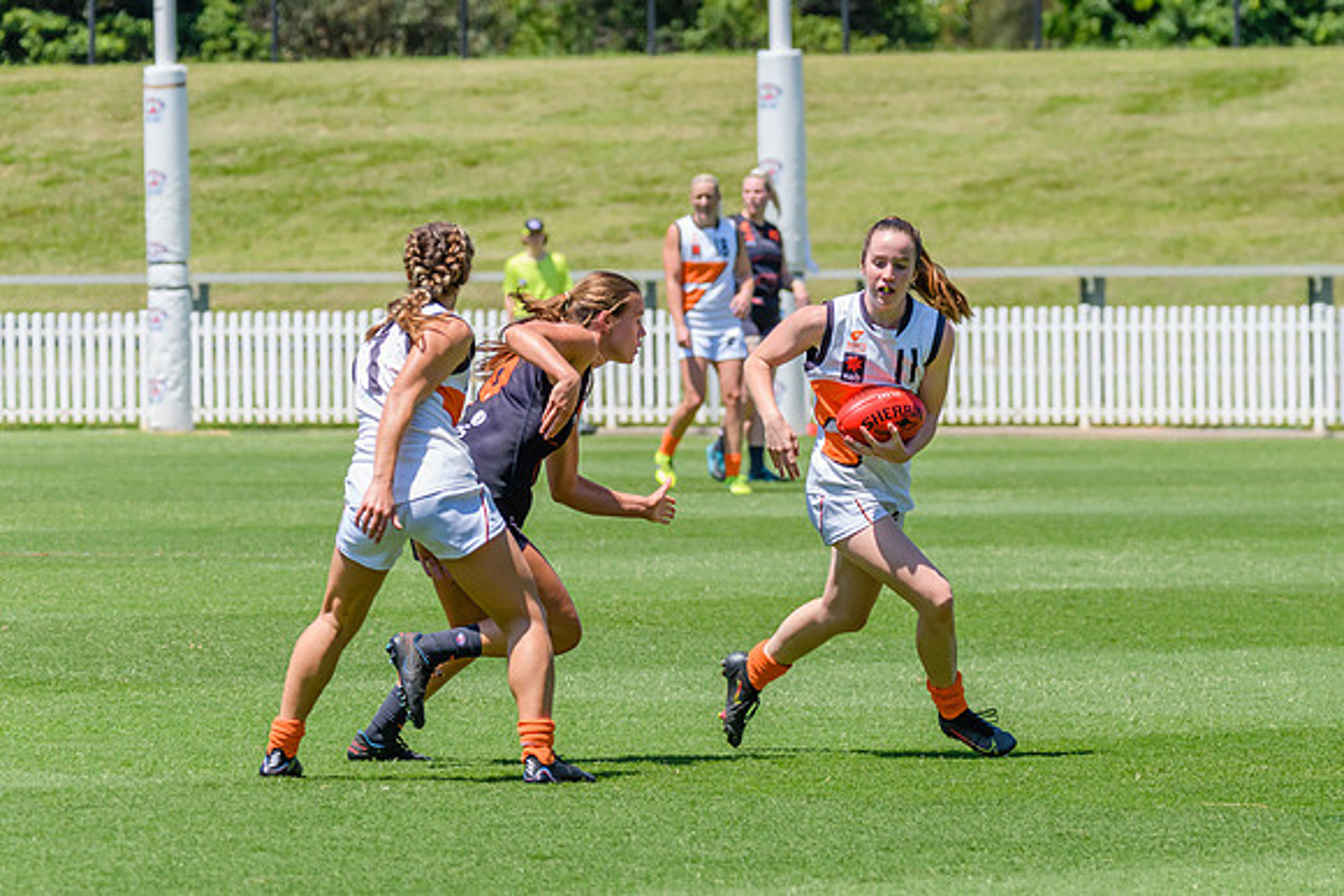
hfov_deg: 5.2
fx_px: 14814
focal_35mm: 397
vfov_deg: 3.5
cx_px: 860
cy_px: 364
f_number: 8
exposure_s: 1/2000
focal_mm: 240
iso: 800
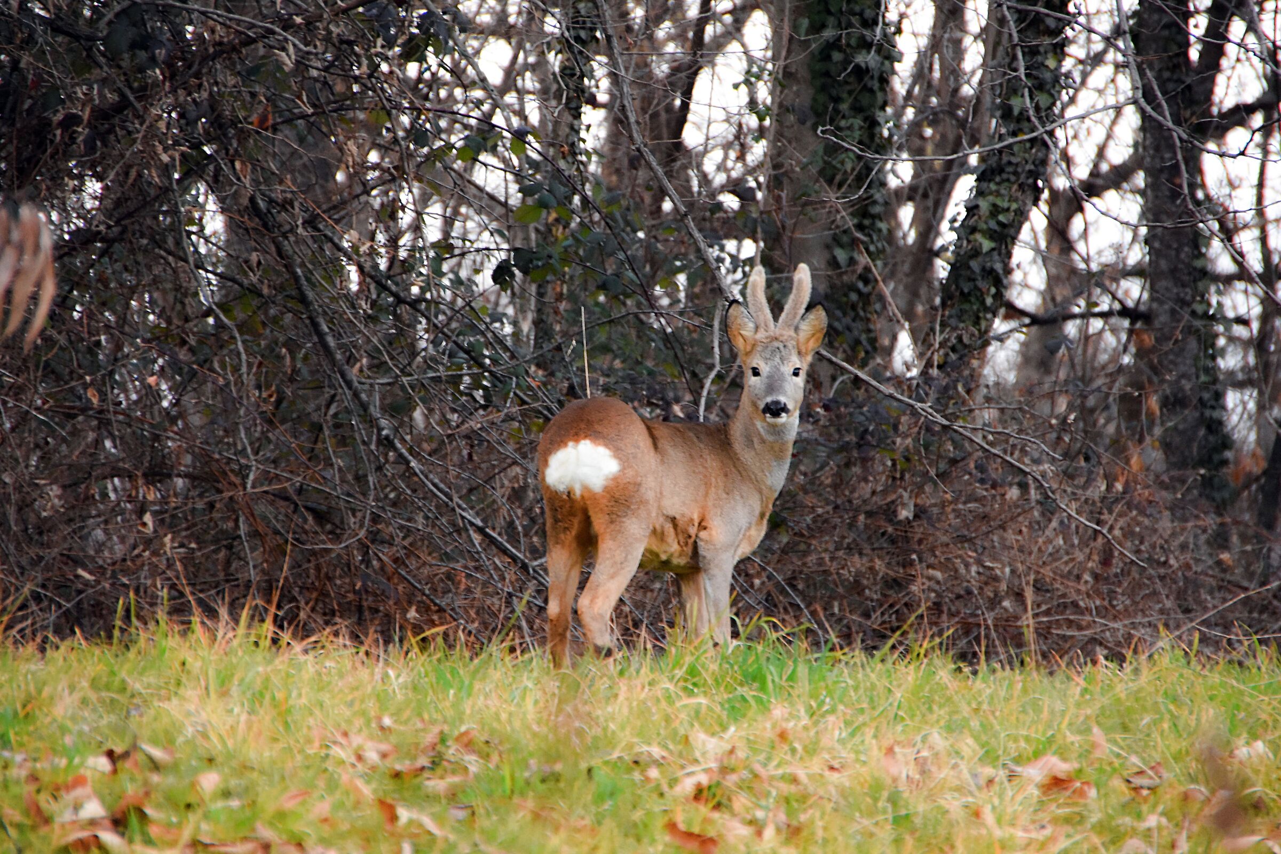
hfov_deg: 7.8
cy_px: 427
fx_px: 9340
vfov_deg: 5.2
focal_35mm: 262
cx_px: 640
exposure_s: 1/15
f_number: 6.3
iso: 2000
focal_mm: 175
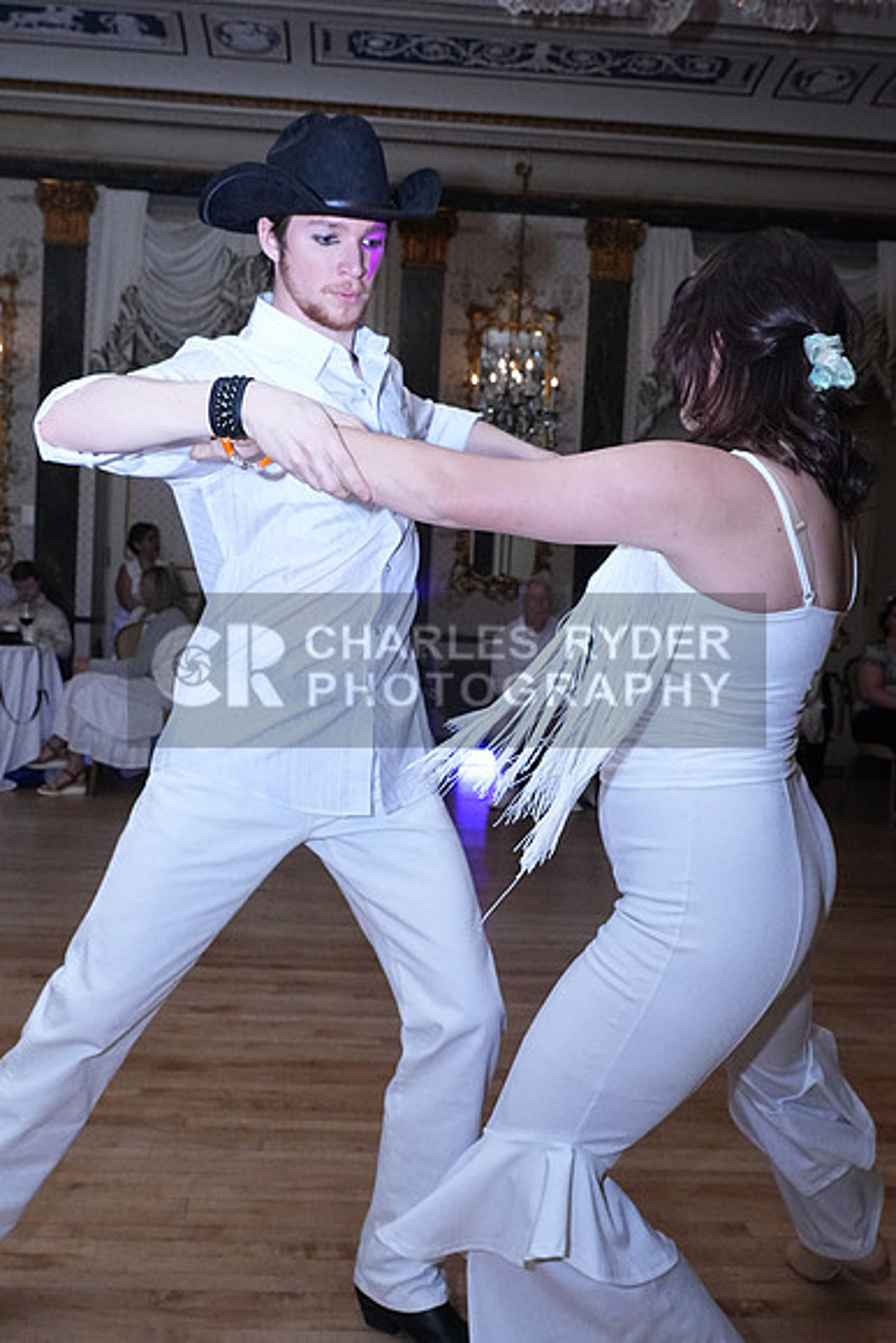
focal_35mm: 36
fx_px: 1343
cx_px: 448
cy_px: 672
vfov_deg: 53.1
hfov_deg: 36.9
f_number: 7.1
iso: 5000
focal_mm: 24
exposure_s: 1/200
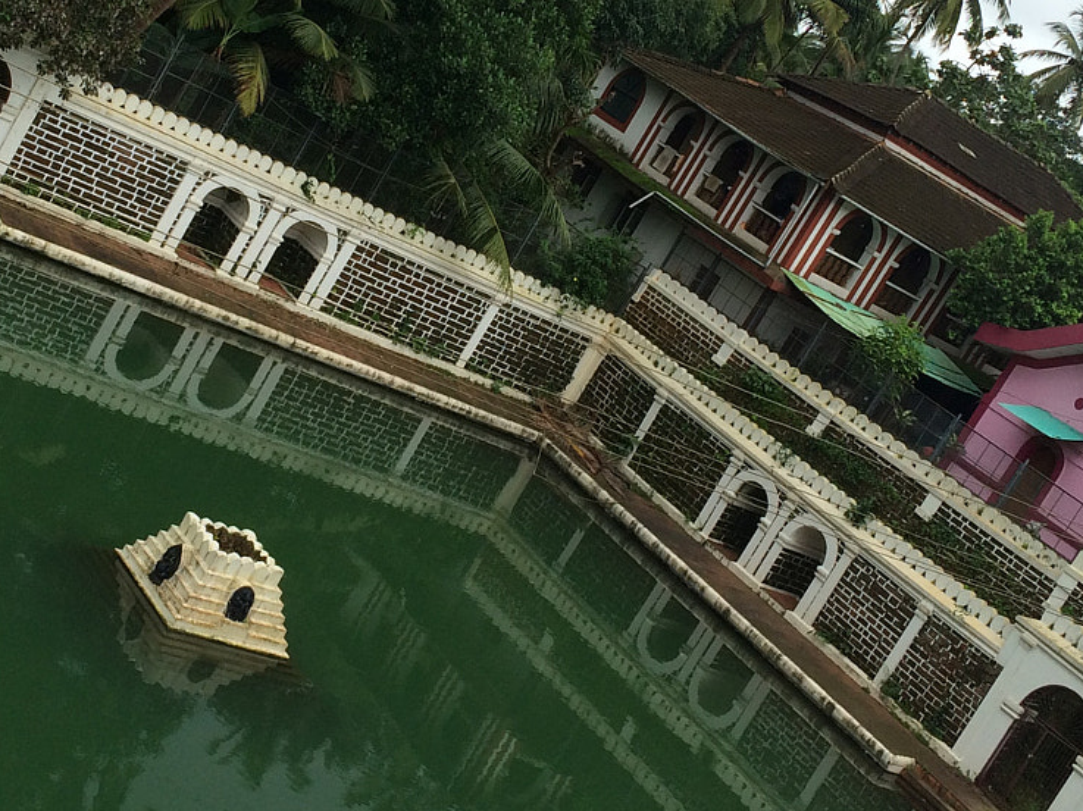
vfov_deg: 23.2
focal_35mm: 63
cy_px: 294
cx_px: 464
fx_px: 1970
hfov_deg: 30.7
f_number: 2.2
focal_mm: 4.15
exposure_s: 1/954
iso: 32
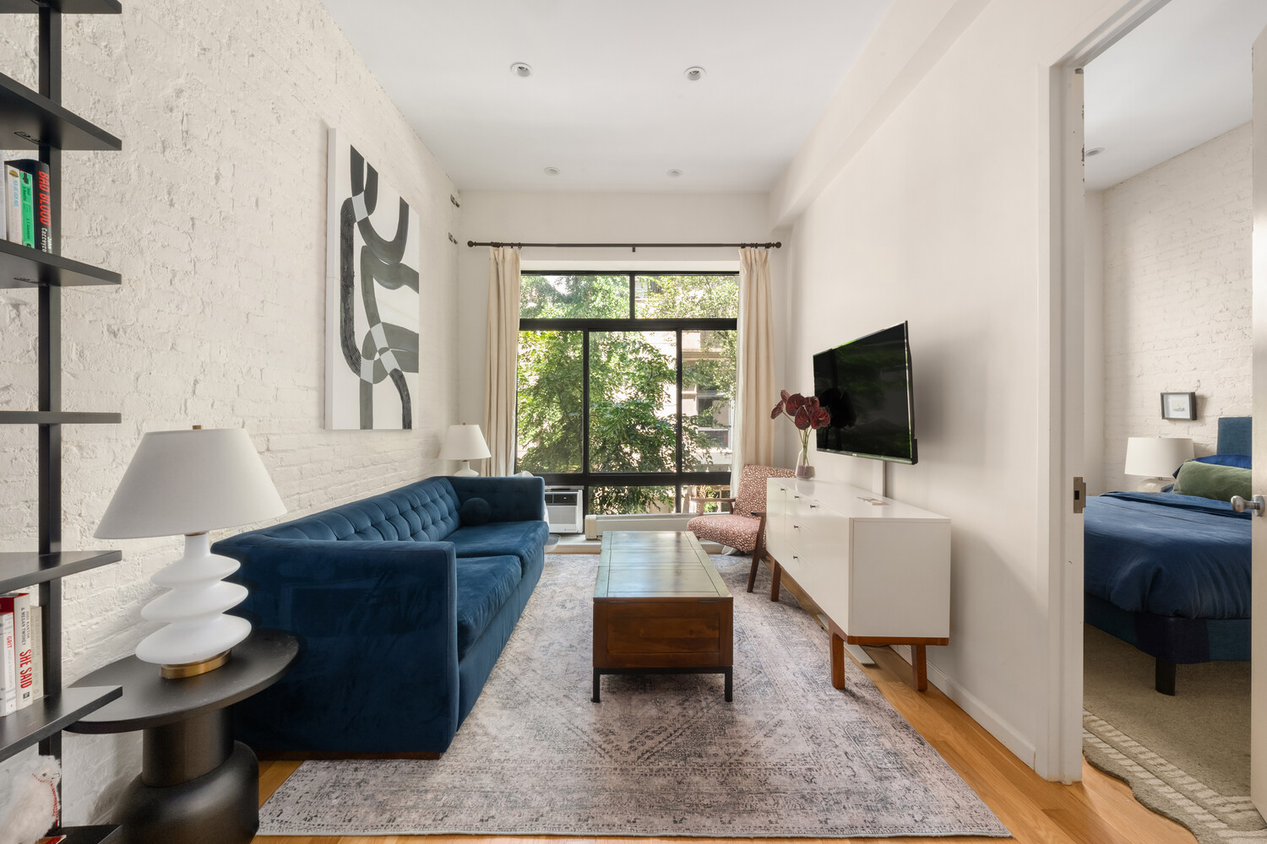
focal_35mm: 14
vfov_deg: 81.2
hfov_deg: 104.3
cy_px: 422
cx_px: 634
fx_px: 493
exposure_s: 2.5
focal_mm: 14
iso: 640
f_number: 22
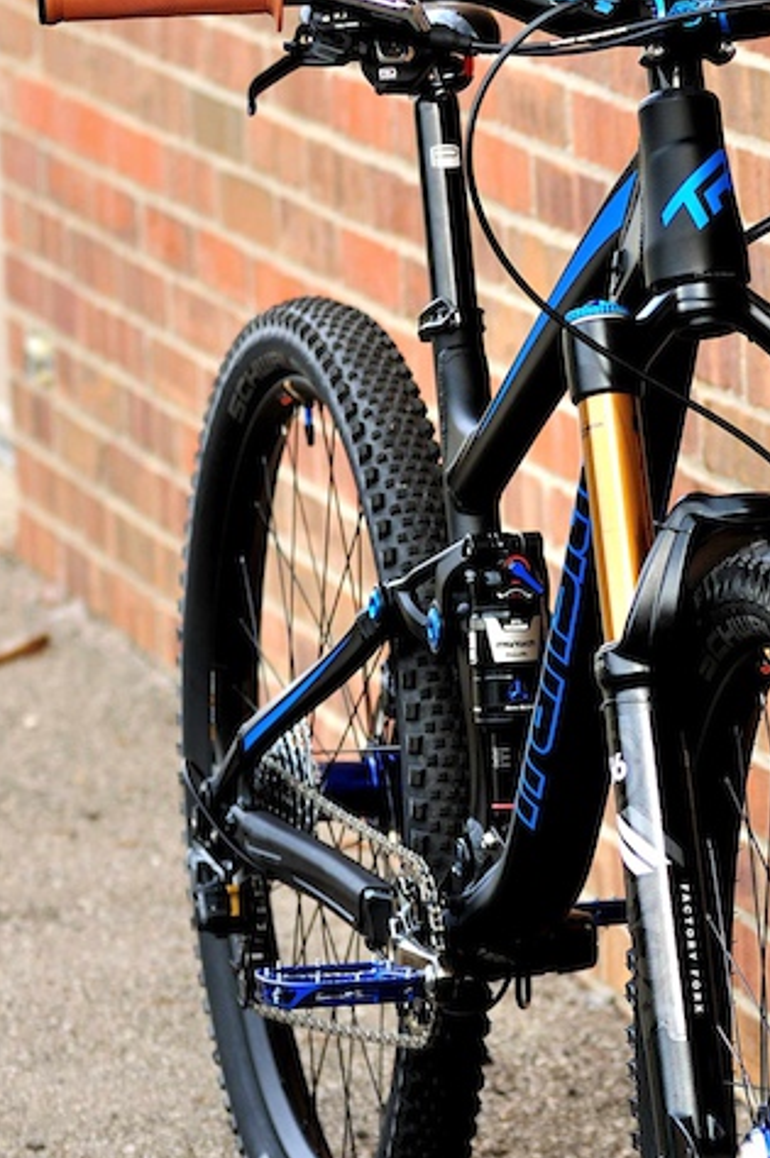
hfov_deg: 6.0
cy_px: 628
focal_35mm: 227
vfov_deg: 9.1
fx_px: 7298
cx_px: 746
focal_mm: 70
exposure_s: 1/100
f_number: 4
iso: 200
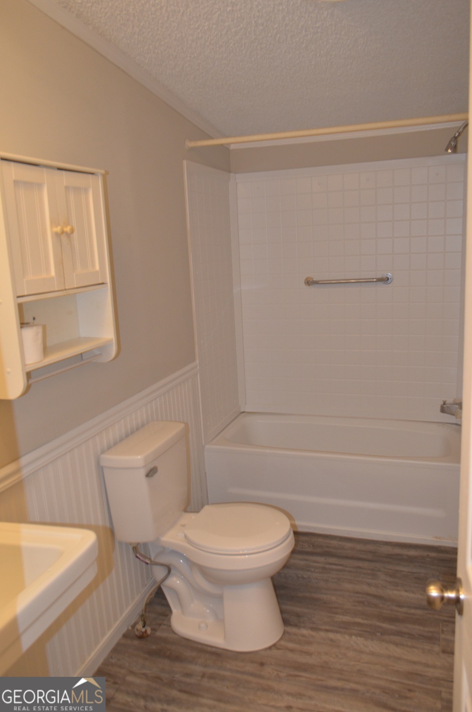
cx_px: 236
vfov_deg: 67.5
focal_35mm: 27
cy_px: 356
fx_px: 533
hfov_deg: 47.7
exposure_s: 1/30
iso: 800
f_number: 3.5
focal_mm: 18
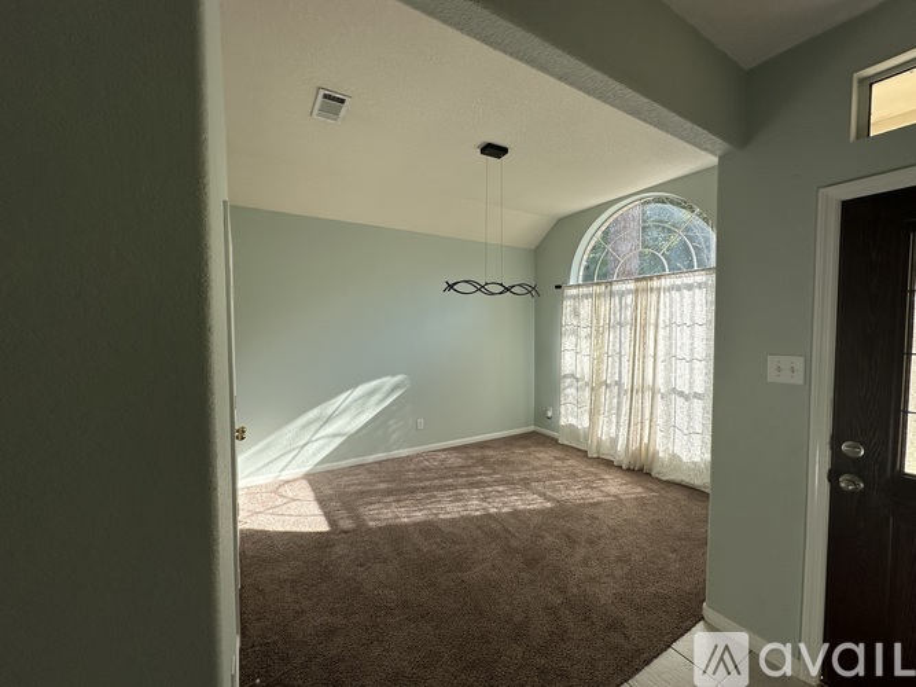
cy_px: 344
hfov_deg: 102.1
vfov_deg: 85.7
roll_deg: +0.4
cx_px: 458
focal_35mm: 14
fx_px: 370
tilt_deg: -2.0
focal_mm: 2.22
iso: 40
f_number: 2.2
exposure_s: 1/409
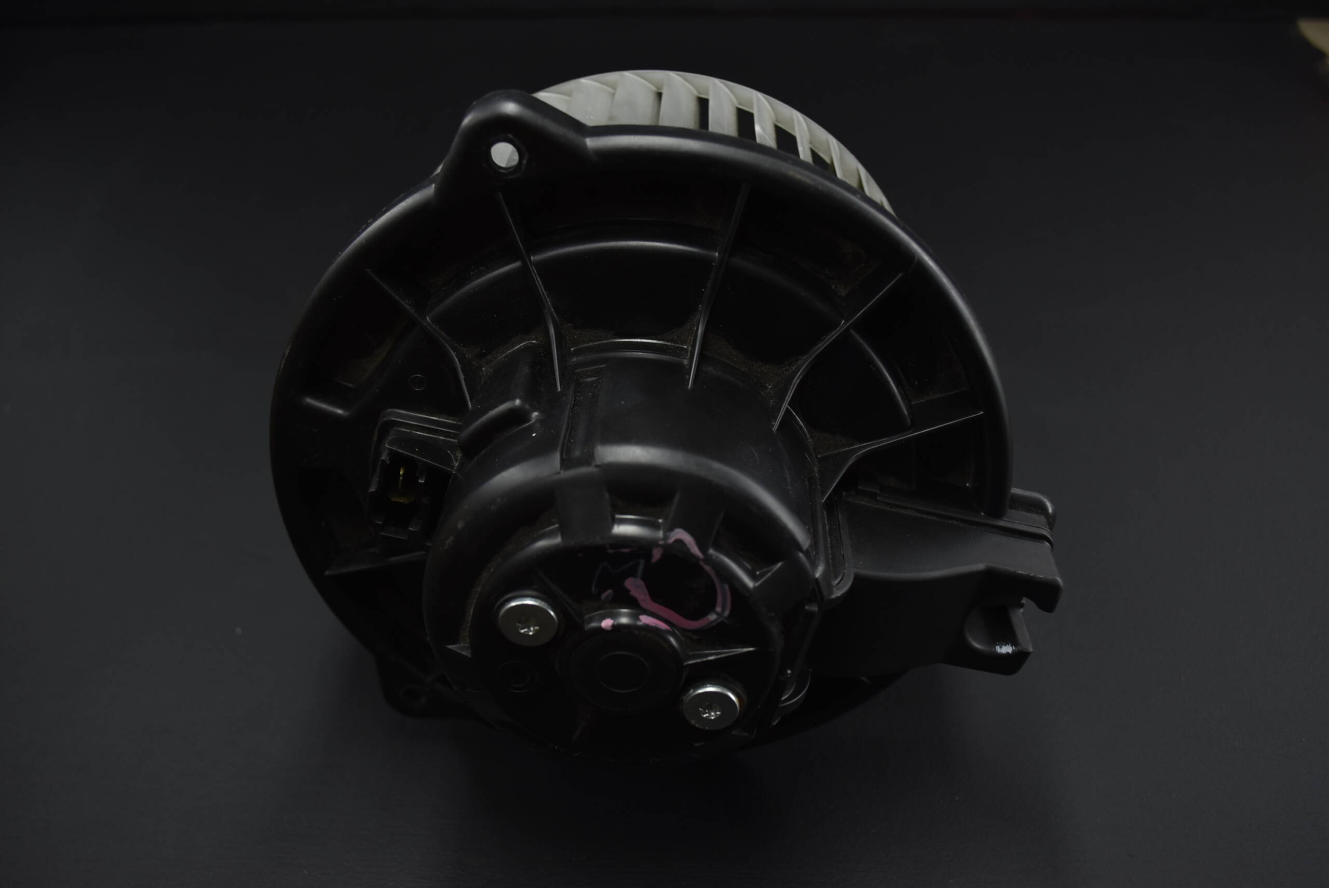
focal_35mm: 33
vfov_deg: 40.0
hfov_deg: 57.2
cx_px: 664
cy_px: 444
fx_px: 1219
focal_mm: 22
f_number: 5
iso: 250
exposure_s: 1/250
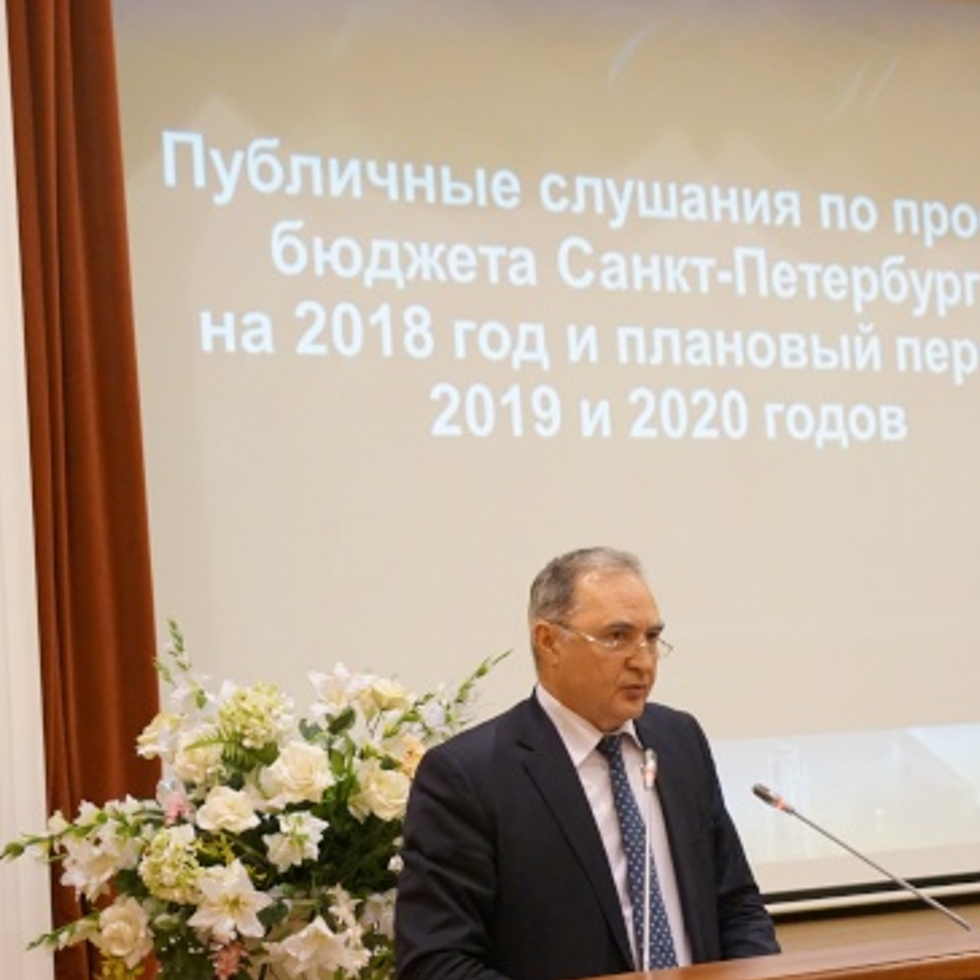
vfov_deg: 20.6
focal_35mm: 84
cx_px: 670
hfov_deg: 20.6
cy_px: 501
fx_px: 2691
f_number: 4.5
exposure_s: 1/160
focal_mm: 40
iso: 3200
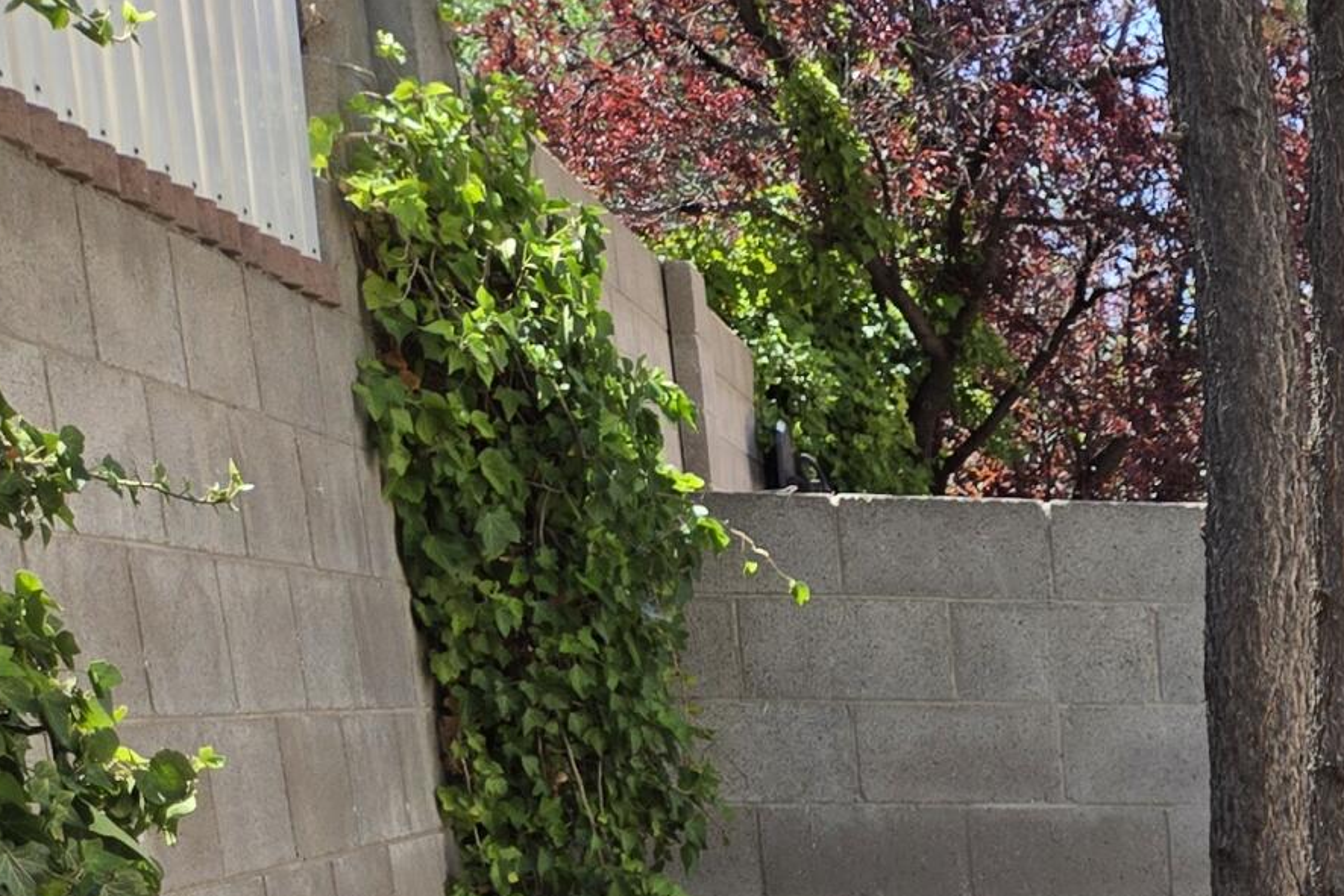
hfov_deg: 21.8
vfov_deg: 15.1
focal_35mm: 81
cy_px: 1508
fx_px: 3024
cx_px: 1887
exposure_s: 1/593
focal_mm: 5.4
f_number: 1.8
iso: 25
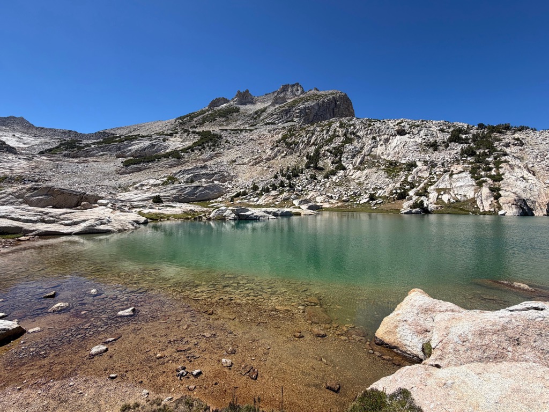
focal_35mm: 14
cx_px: 274
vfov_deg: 85.7
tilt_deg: +5.3
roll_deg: -0.8
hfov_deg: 102.1
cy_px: 206
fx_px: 222
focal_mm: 2.22
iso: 20
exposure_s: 1/853
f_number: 2.2
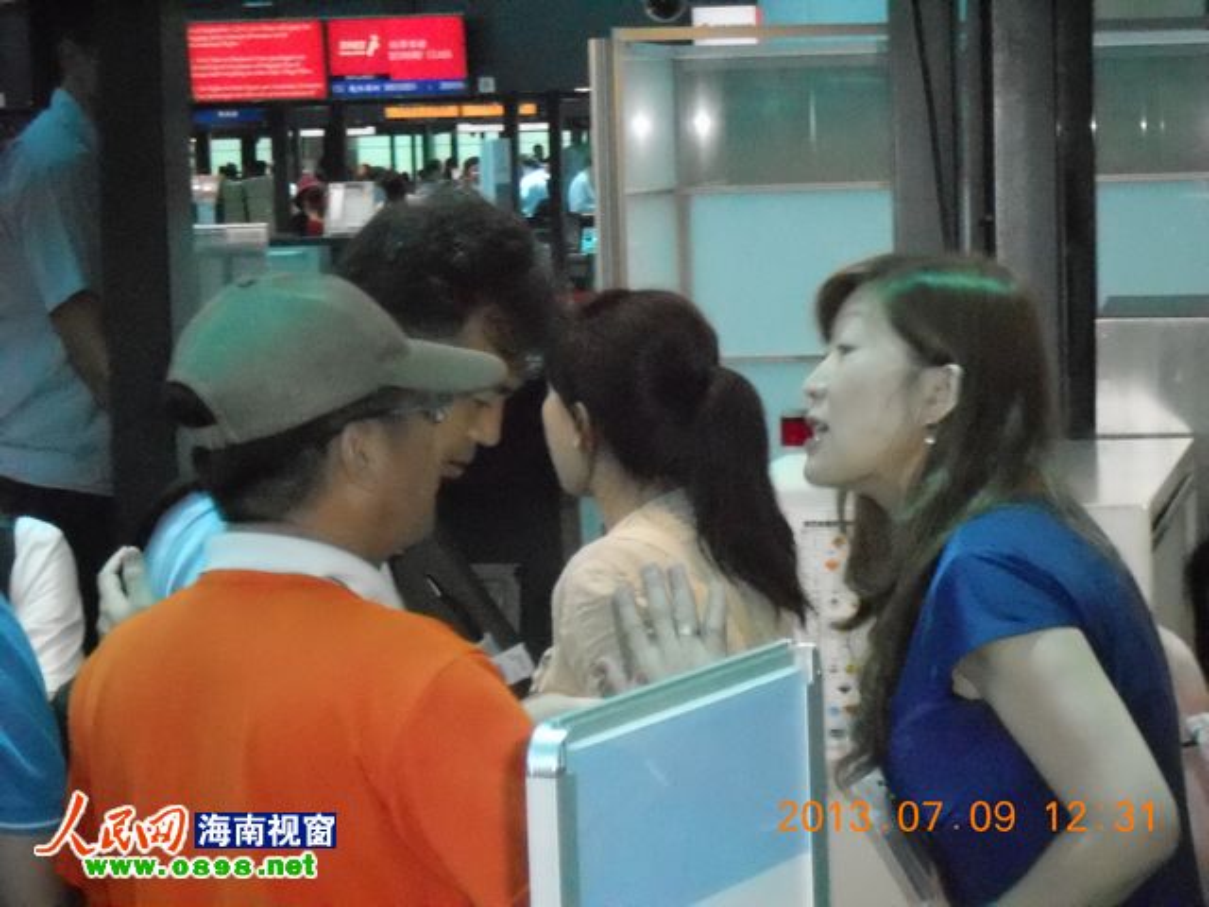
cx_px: 604
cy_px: 454
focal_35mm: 130
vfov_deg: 11.4
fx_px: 4540
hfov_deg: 15.2
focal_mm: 23
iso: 1600
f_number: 6.5
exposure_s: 1/60
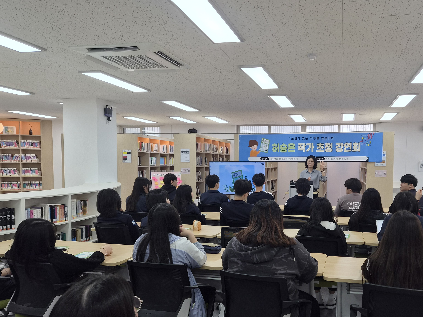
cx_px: 266
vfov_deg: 46.6
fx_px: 367
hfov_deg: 59.1
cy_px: 186
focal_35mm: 30
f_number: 1.8
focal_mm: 5.4
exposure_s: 1/120
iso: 25
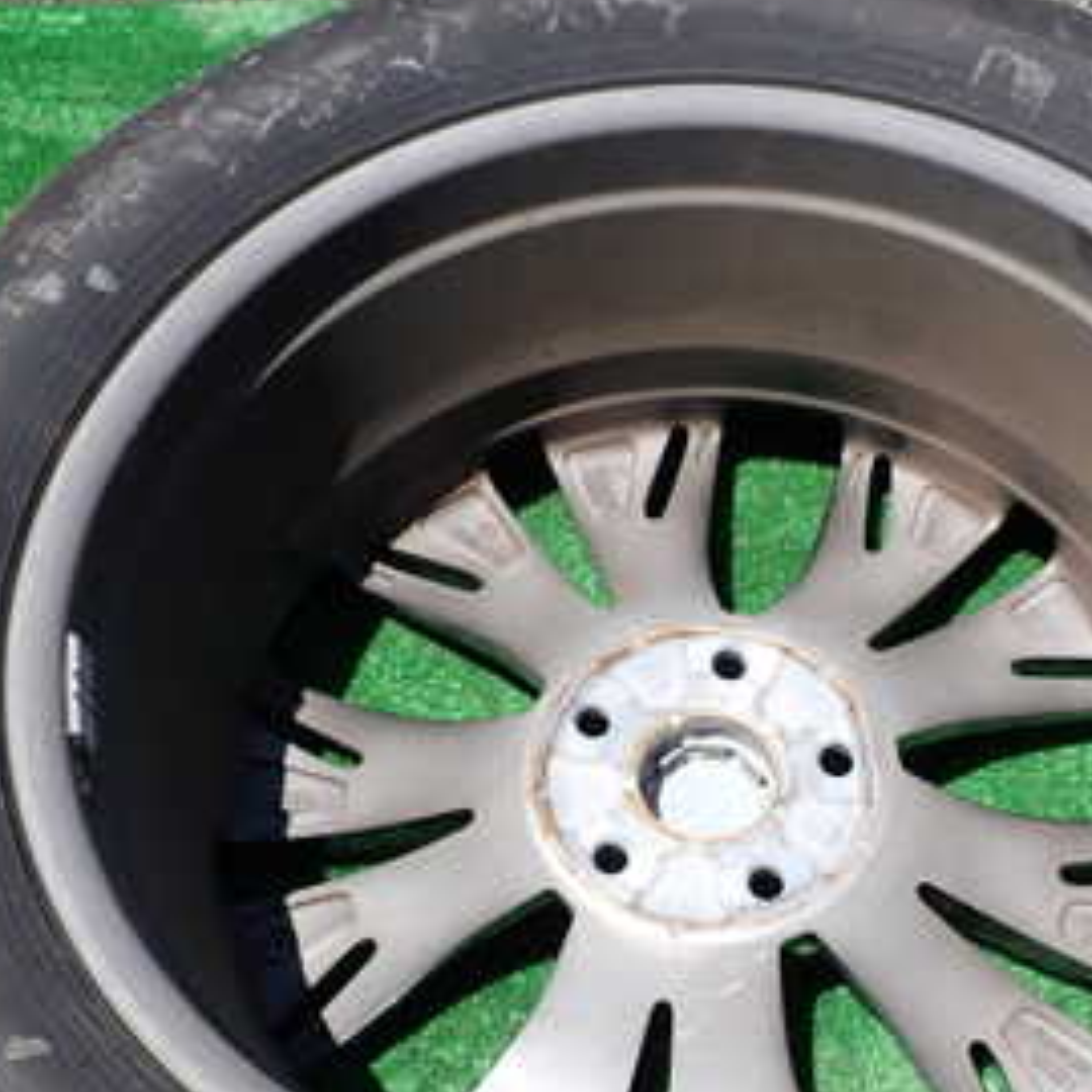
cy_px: 813
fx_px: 2106
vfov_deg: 28.7
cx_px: 704
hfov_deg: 28.9
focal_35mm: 59
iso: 100
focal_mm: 5.4
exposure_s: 1/1000
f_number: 3.2
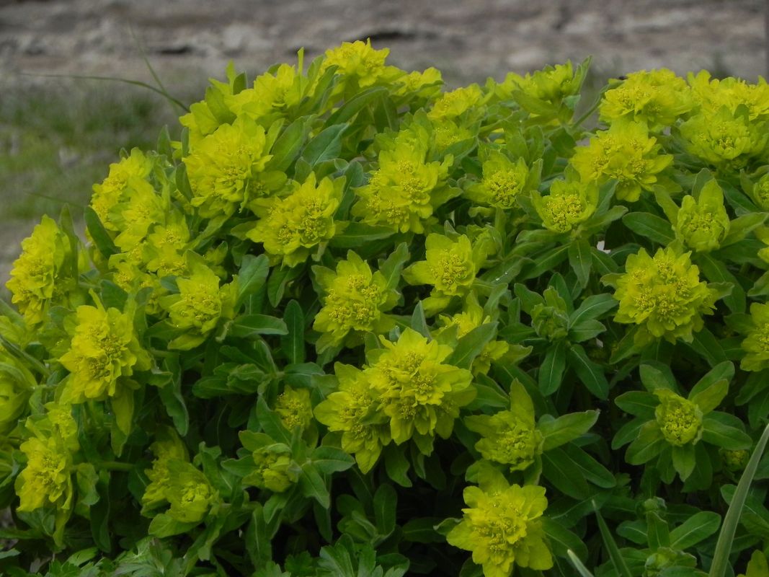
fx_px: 6464
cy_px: 288
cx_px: 384
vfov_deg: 5.1
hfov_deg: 6.8
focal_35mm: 291
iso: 160
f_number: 5
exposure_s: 1/800
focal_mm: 51.8
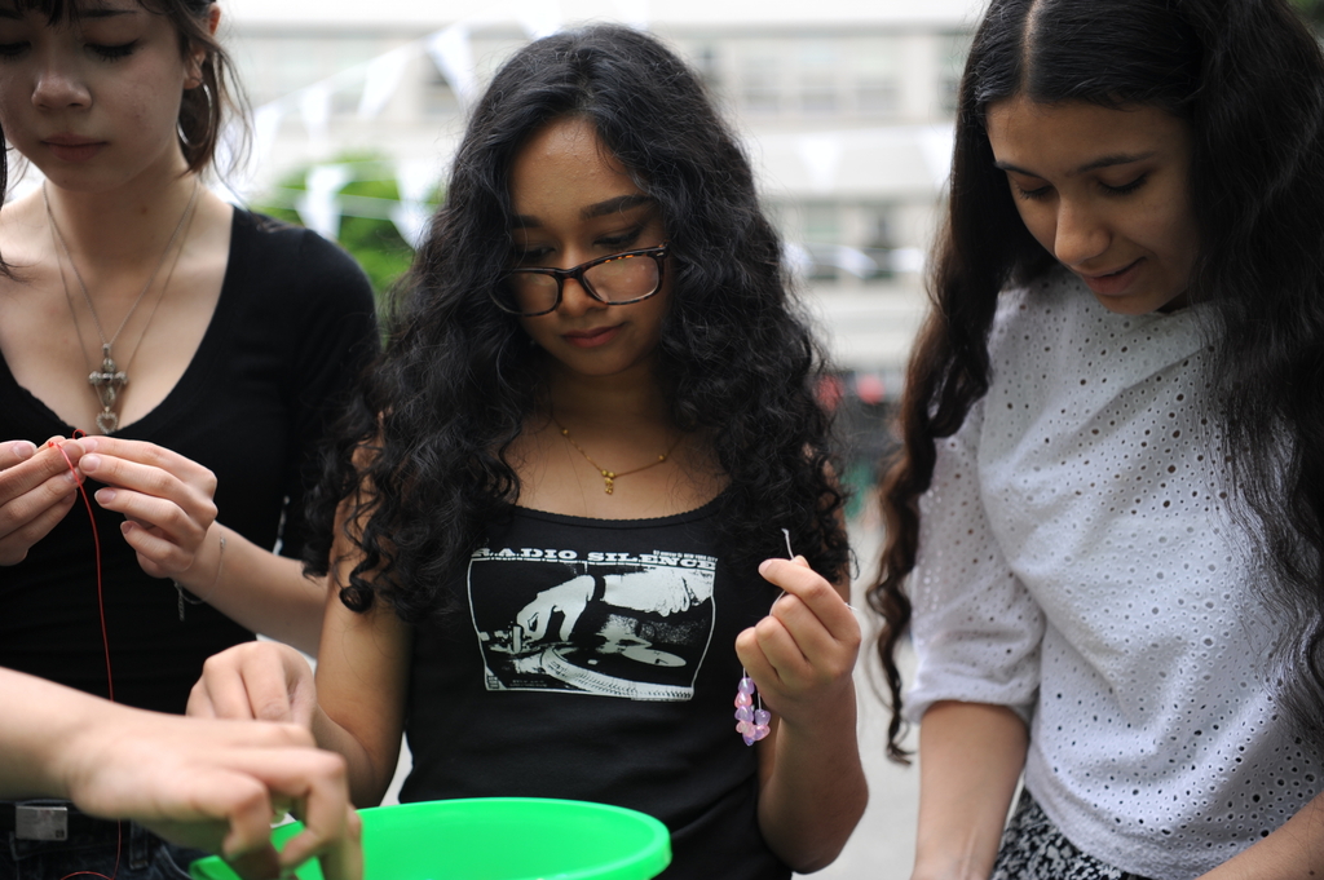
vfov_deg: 28.0
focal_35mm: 48
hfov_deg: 41.1
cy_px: 440
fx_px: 1764
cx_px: 662
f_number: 2.8
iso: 200
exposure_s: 1/640
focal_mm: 48
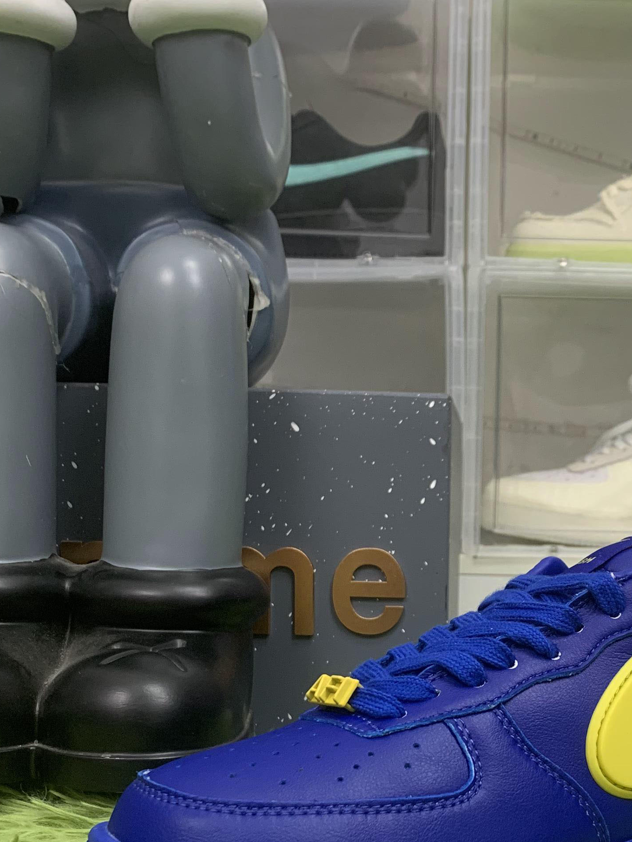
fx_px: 1339
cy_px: 615
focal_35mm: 55
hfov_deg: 26.2
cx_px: 472
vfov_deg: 34.3
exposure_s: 1/60
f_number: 1.8
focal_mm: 4.25
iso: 100
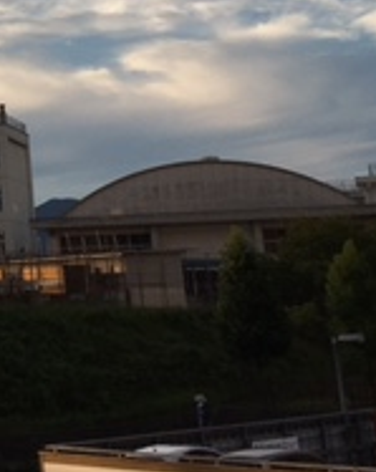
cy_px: -103
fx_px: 1353
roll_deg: +2.4
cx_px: -177
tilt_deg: +17.6
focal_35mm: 97
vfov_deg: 18.7
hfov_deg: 14.8
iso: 25
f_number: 2.2
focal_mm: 4.15
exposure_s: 1/894
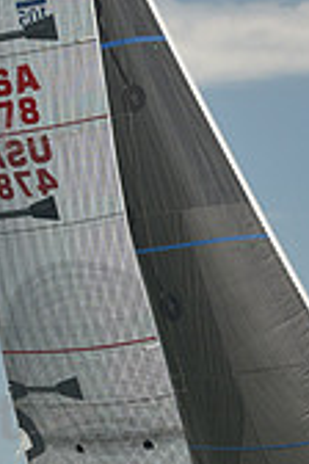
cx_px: 239
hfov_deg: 5.7
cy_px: 268
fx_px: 3103
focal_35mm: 241
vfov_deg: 8.5
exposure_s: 1/1250
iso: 320
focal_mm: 70
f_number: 4.5
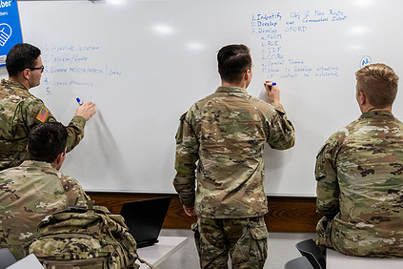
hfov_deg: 27.3
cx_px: 202
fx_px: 828
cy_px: 154
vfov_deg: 18.4
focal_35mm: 74
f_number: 4
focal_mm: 54
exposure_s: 1/400
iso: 2500
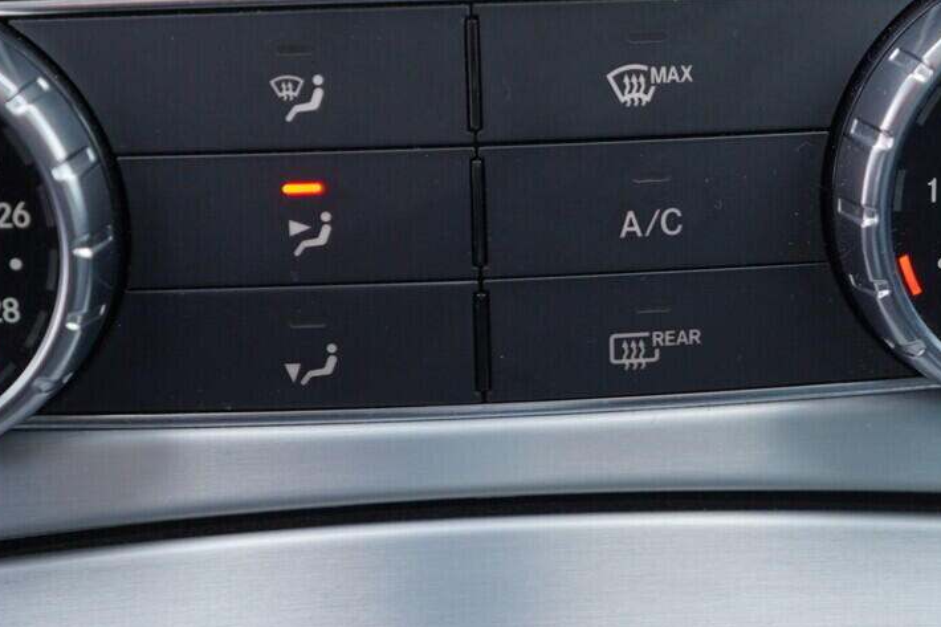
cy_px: 188
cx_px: 513
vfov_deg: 18.6
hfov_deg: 27.7
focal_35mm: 73
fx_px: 1908
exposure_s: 1/40
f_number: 2.8
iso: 160
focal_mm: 24
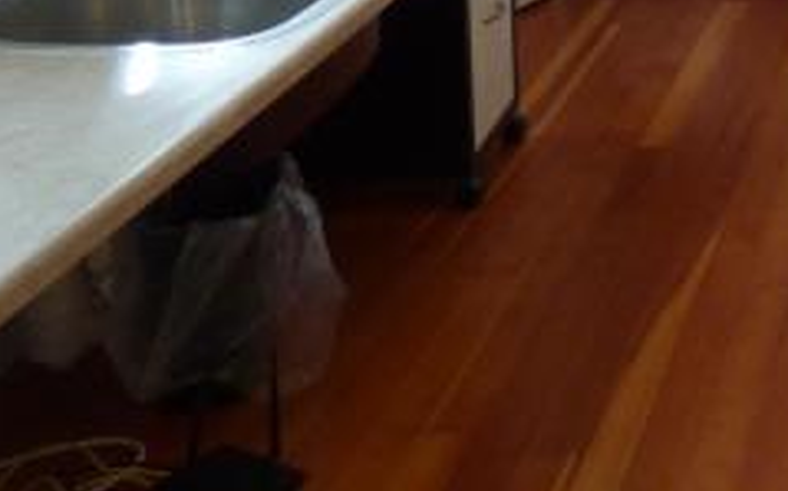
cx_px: 1042
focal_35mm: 71
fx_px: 1524
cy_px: -310
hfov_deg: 24.9
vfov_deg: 16.2
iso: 200
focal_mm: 3.58
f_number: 2.8
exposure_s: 1/60
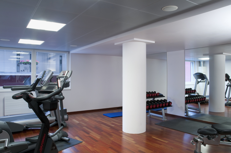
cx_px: 116
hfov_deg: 67.4
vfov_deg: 47.8
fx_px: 173
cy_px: 76
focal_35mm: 27
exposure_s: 1/2
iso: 200
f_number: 11
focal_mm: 18
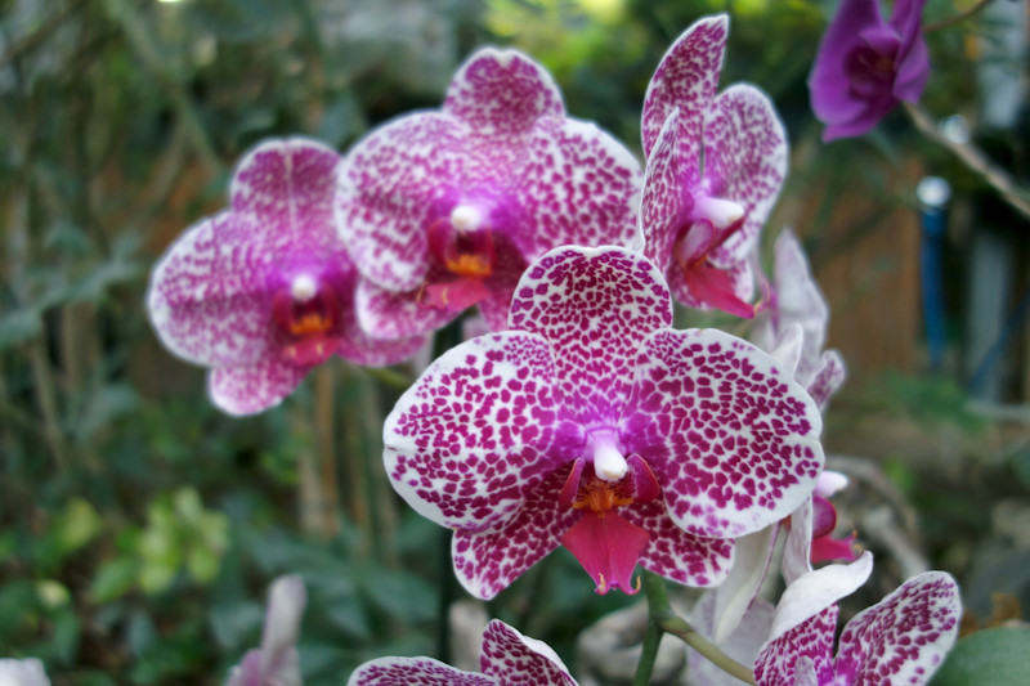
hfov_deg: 65.5
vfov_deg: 46.4
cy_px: 343
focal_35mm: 28
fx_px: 801
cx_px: 515
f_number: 1.8
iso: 125
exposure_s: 1/30
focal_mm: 10.4
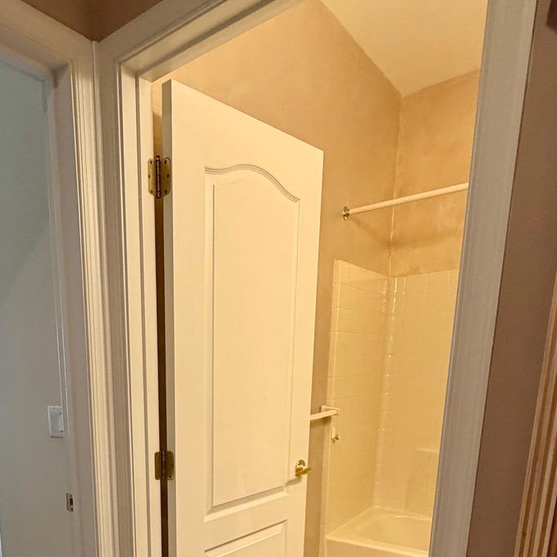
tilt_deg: -13.1
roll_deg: +2.1
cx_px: 130
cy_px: 491
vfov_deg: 51.3
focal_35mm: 28
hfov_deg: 54.3
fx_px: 510
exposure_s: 1/60
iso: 320
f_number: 2.2
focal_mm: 2.22
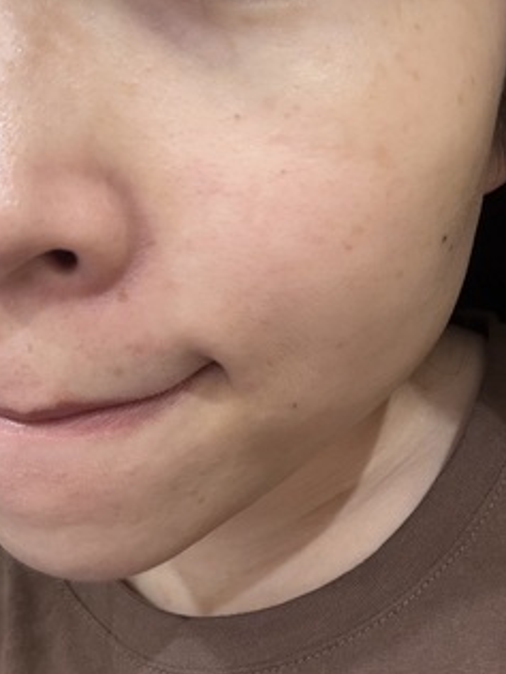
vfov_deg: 43.8
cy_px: 327
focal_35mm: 43
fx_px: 838
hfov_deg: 33.5
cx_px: 305
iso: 320
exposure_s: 1/40
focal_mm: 2.71
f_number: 1.9
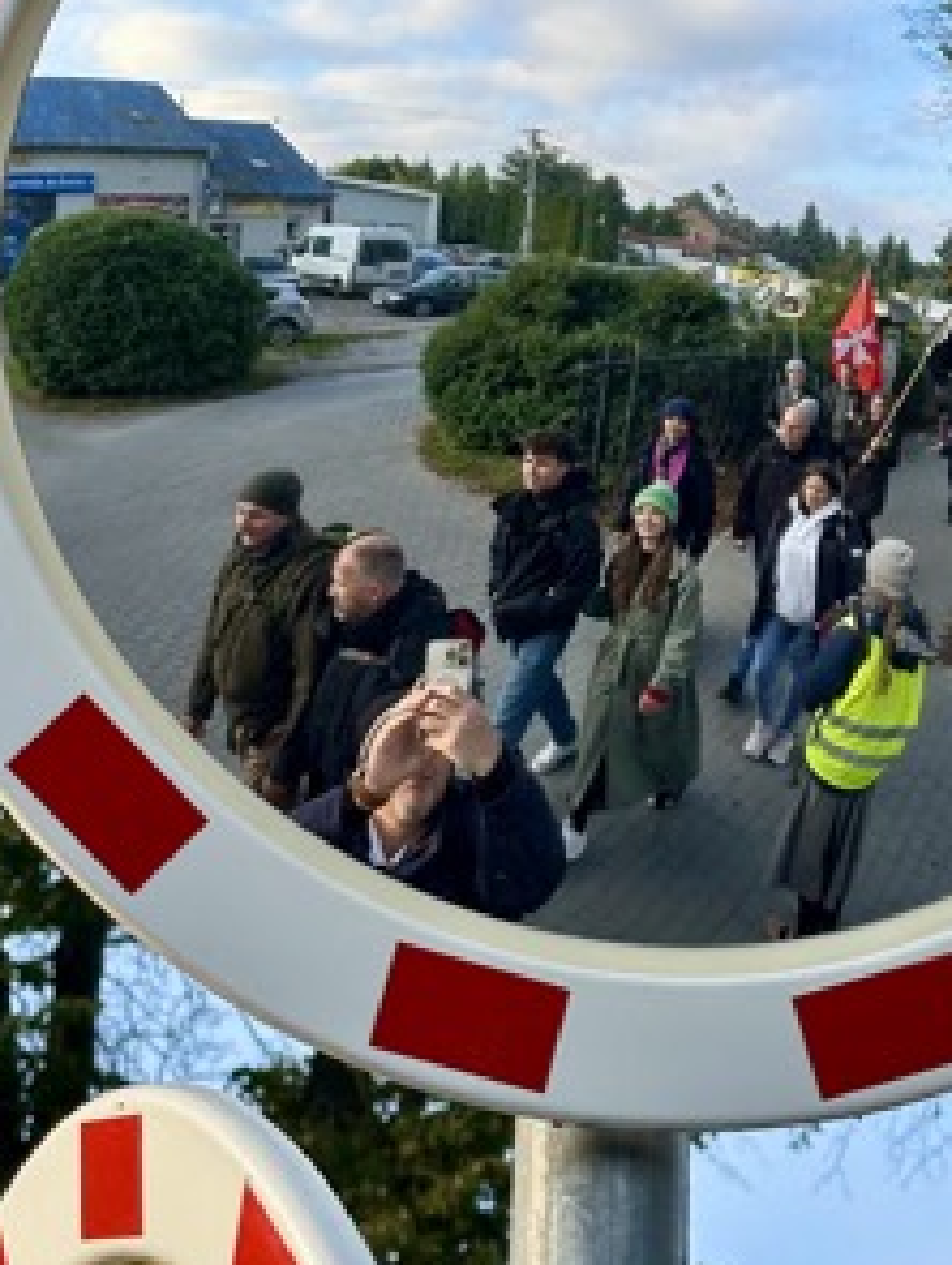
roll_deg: -2.6
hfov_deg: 18.9
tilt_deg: +32.8
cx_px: 660
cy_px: 390
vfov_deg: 24.8
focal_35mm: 78
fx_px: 2854
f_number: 1.78
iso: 64
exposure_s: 1/843
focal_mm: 6.86
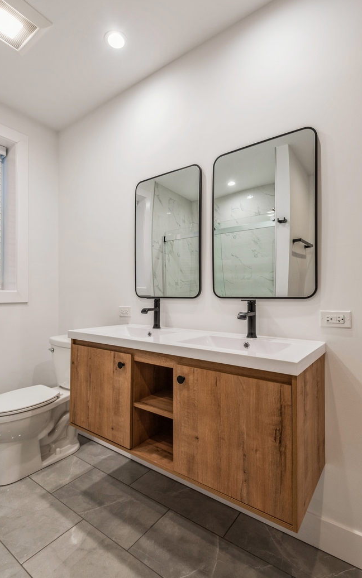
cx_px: 177
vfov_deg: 94.4
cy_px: 290
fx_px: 268
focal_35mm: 17
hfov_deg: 68.0
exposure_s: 1/15
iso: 320
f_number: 8
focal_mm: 16
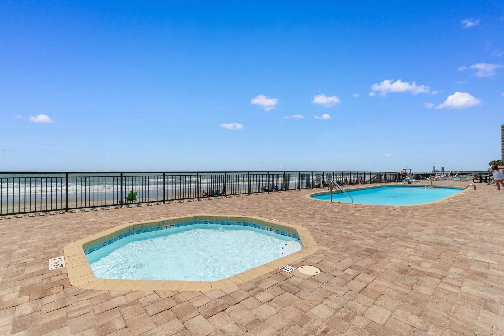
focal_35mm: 15
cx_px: 252
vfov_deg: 77.3
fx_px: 210
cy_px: 168
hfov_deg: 100.4
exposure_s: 1/640
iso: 100
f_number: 13
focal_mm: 10
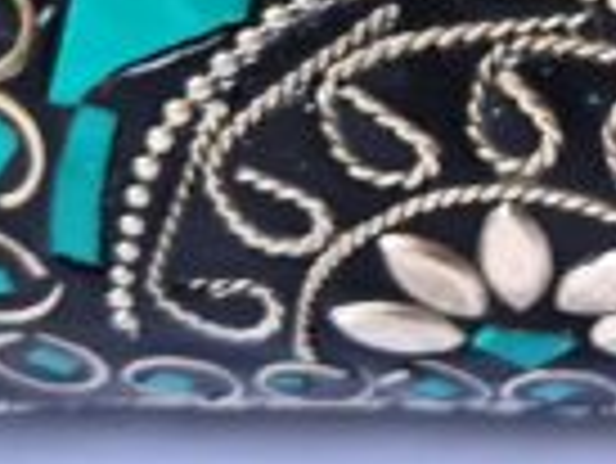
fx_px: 2369
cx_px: 1048
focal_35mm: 133
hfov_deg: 13.5
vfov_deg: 10.9
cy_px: -151
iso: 200
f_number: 1.8
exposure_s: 1/120
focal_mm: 5.4
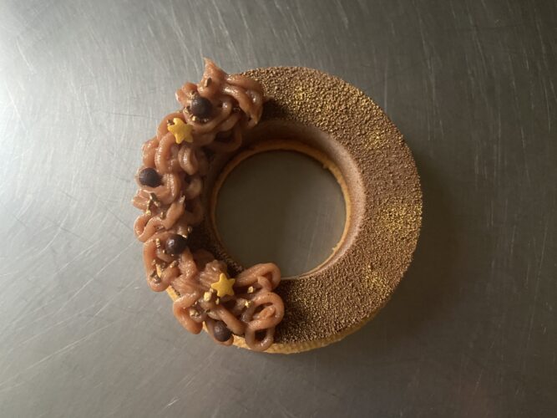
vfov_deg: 53.0
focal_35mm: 26
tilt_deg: -82.2
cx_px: 278
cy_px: 209
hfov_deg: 67.3
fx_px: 418
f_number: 1.8
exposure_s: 1/30
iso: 640
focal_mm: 4.25
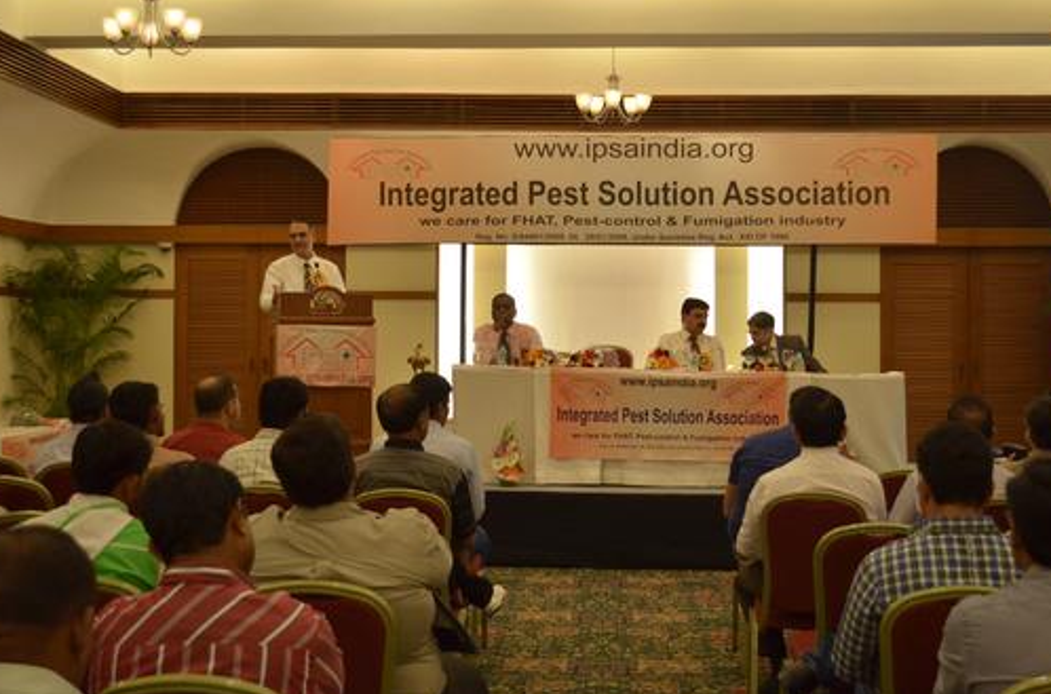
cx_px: 534
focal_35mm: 47
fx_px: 1368
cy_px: 296
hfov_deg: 42.0
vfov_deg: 28.4
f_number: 4.2
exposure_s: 1/80
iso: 800
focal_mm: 26
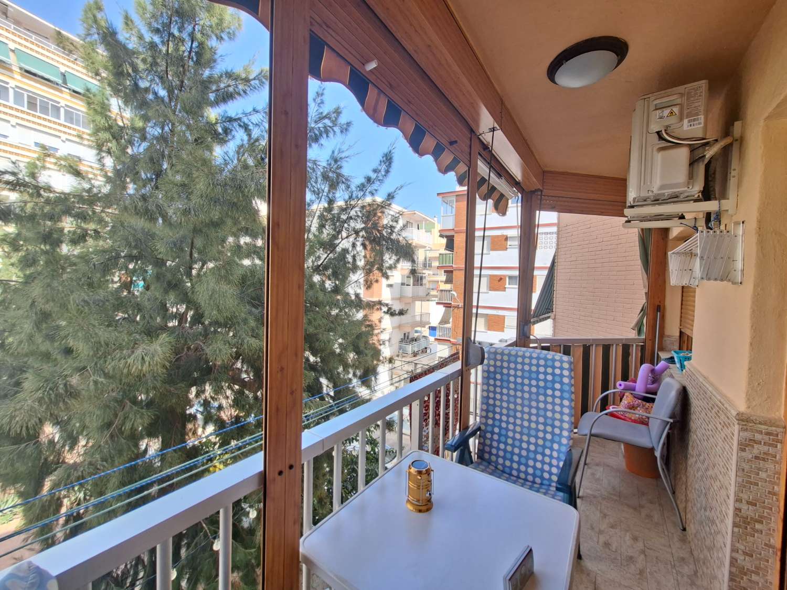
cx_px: 394
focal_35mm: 13
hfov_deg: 106.2
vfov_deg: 89.9
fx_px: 296
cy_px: 295
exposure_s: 1/120
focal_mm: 1.74
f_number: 2.2
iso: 40
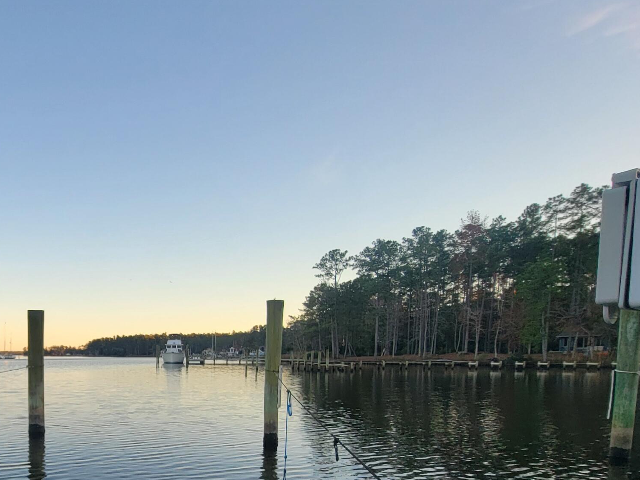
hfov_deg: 58.9
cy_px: 396
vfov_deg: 49.4
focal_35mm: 26
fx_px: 481
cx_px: 81
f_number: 2.2
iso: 50
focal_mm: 2.2
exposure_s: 1/247
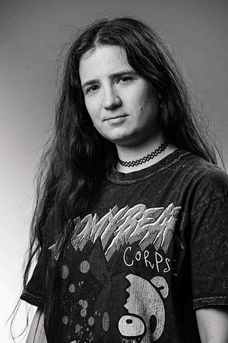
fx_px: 1710
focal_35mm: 180
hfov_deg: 7.6
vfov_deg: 11.4
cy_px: 172
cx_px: 114
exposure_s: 1/160
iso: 160
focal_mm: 180
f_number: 7.1
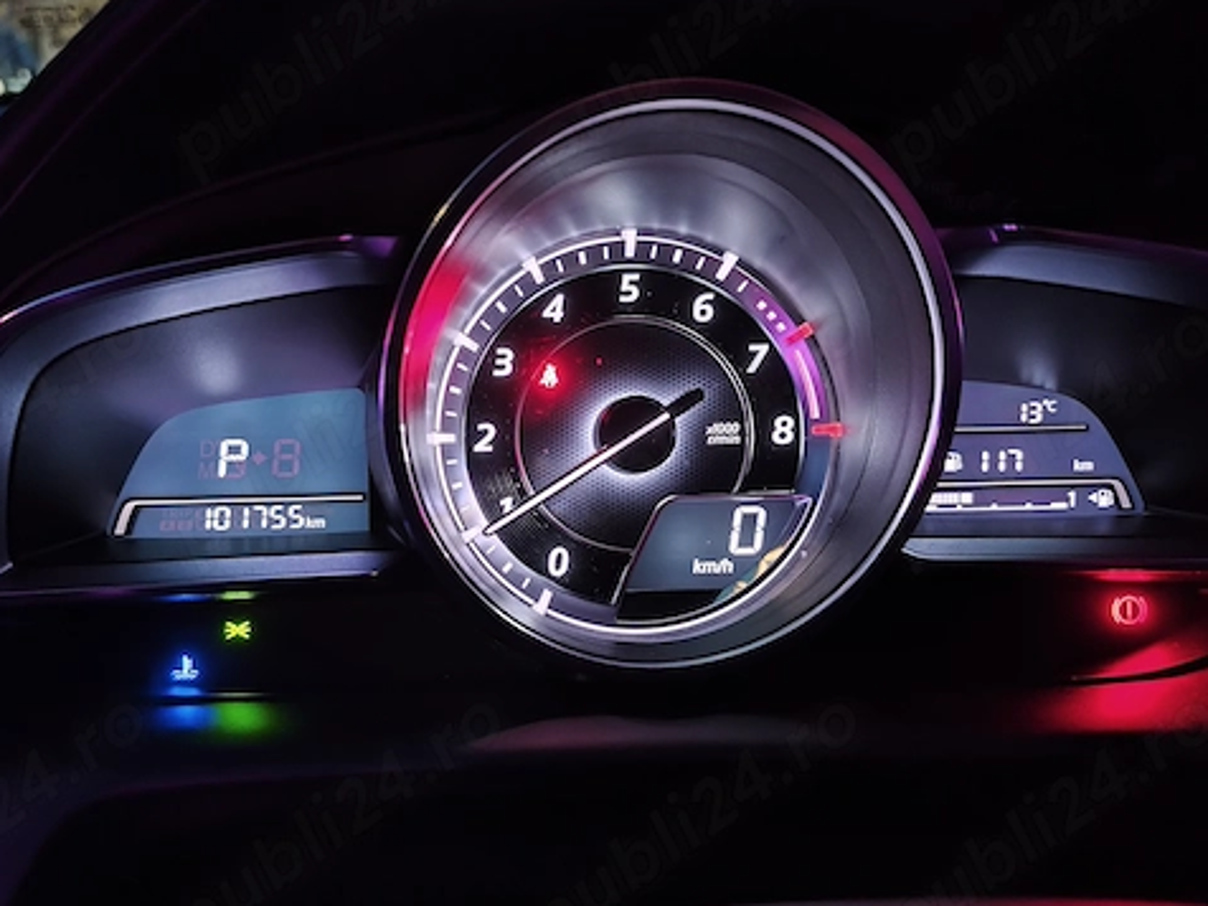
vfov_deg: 48.2
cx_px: 515
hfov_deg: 61.4
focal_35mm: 29
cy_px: 462
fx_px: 1012
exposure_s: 1/6.25
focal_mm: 6.19
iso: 8000
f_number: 1.65
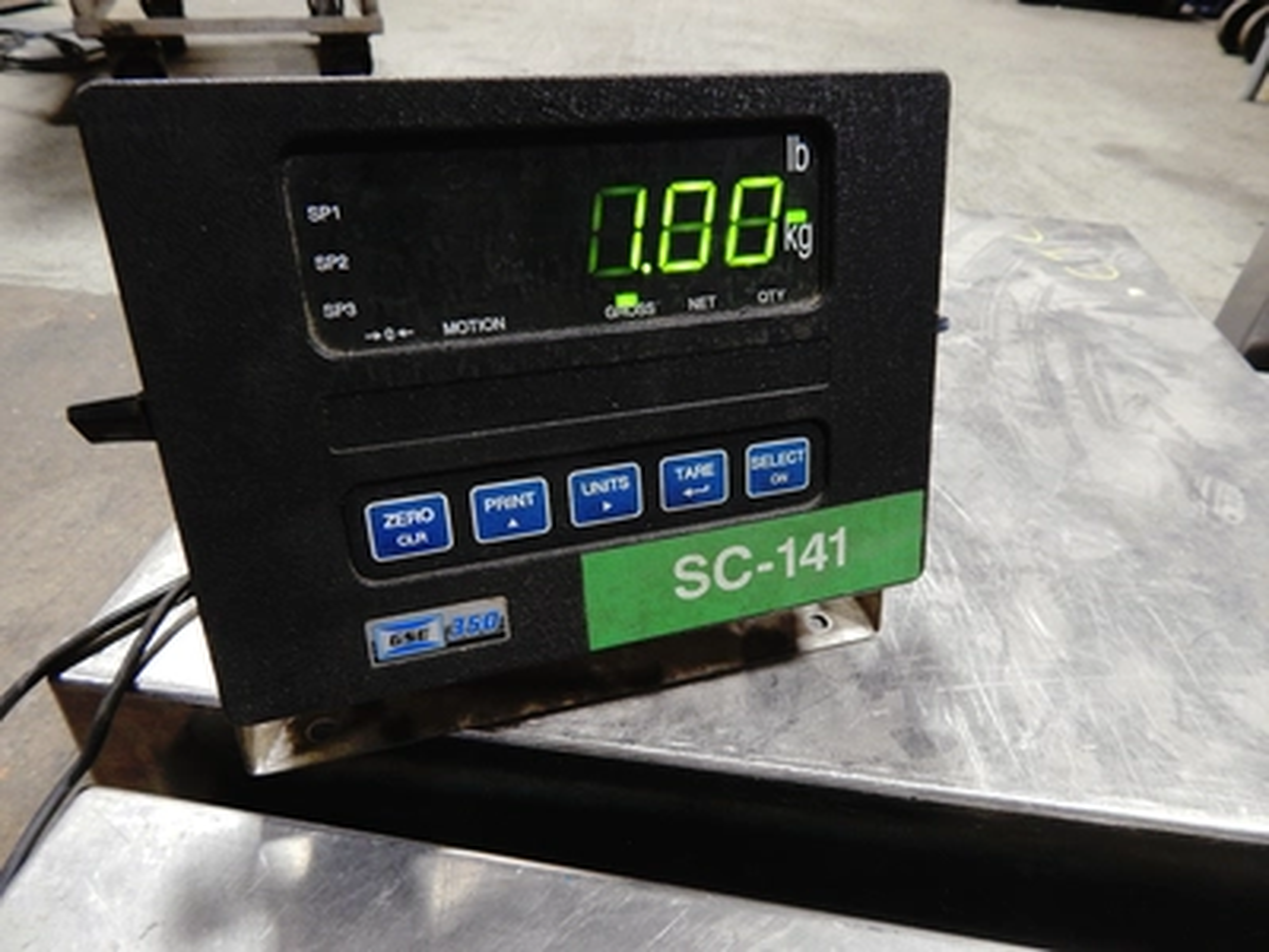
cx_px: 634
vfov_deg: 58.9
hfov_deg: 73.9
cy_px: 476
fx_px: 843
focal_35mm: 23
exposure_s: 1/13
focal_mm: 4
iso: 400
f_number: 3
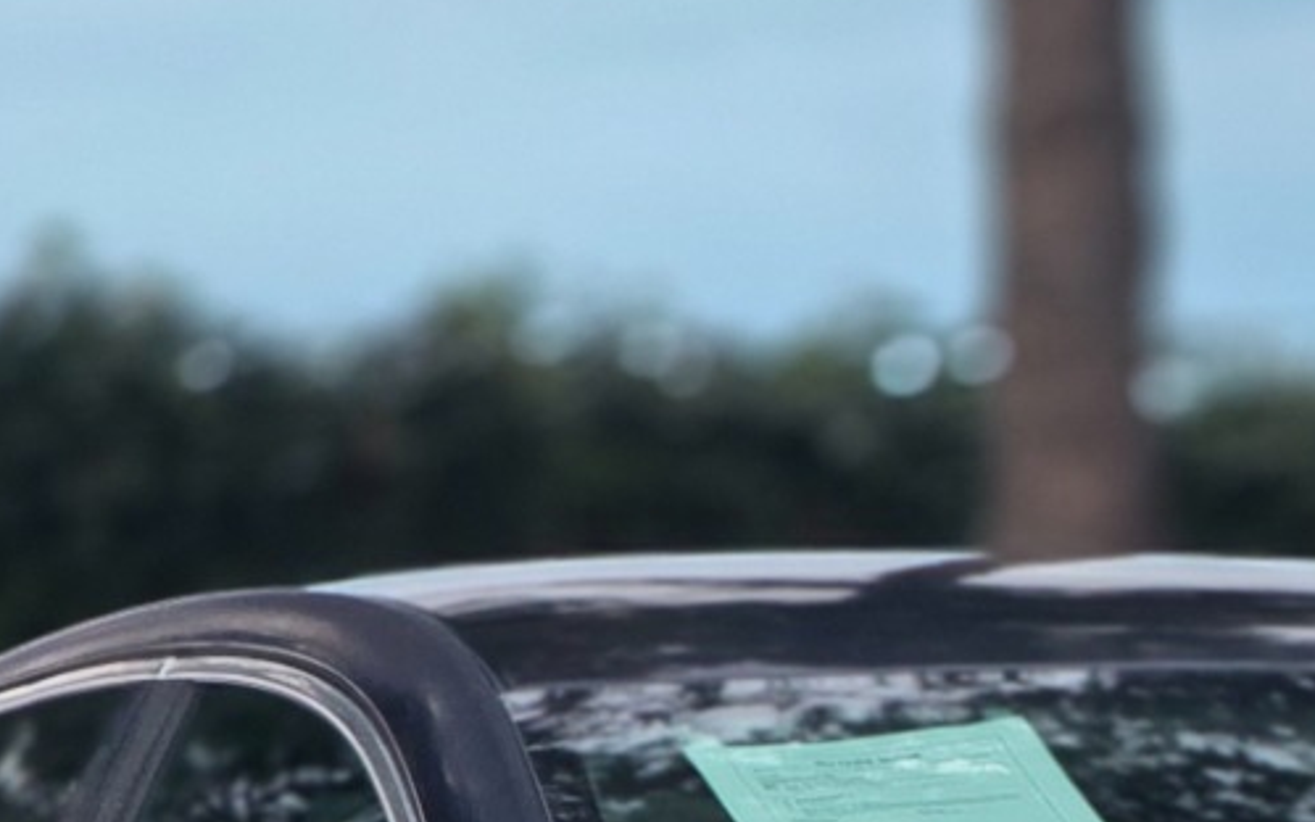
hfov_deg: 4.5
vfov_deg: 2.8
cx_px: 1618
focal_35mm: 469
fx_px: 16810
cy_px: 1815
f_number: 3.4
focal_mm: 18.6
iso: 500
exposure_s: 1/30
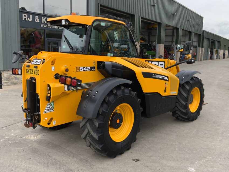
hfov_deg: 52.5
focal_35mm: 35
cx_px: 129
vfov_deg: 40.7
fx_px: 232
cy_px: 78
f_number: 1.8
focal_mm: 3
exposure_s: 1/524
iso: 16
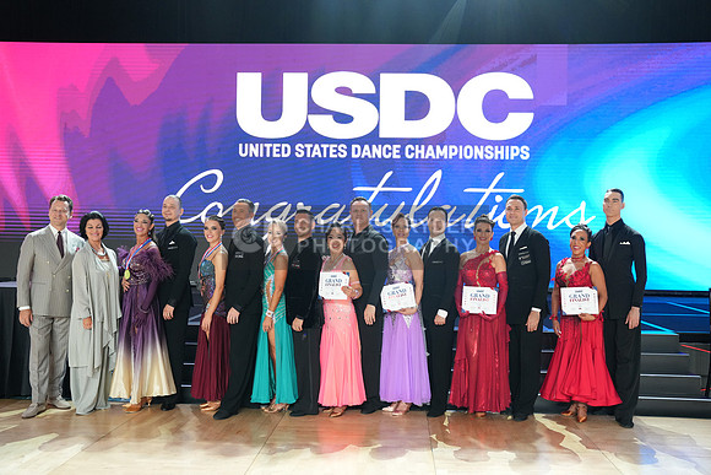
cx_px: 356
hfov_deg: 49.9
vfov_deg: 34.5
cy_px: 238
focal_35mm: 39
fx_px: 764
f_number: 4
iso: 2500
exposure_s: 1/400
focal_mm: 38.7
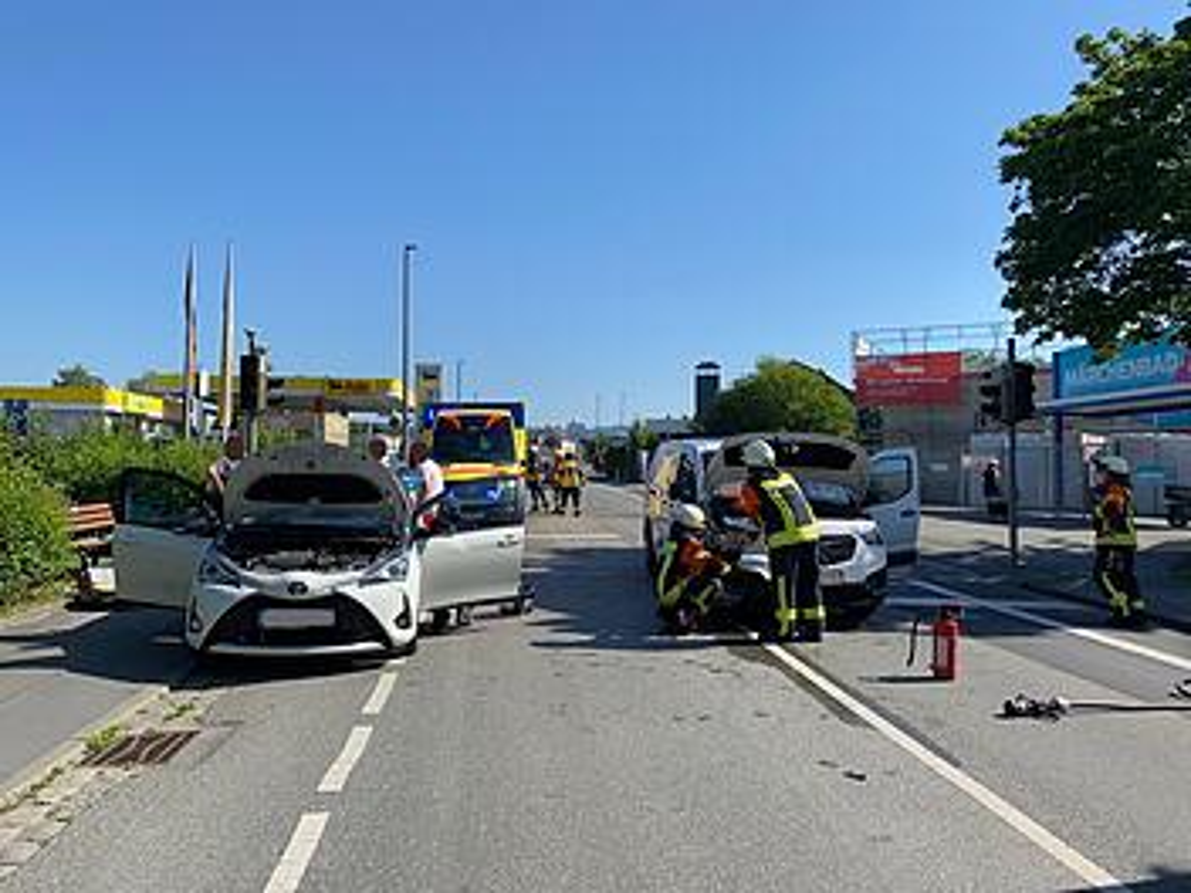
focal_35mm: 26
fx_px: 895
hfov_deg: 67.3
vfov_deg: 53.1
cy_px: 446
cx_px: 596
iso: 32
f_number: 1.8
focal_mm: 4.25
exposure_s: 1/2817
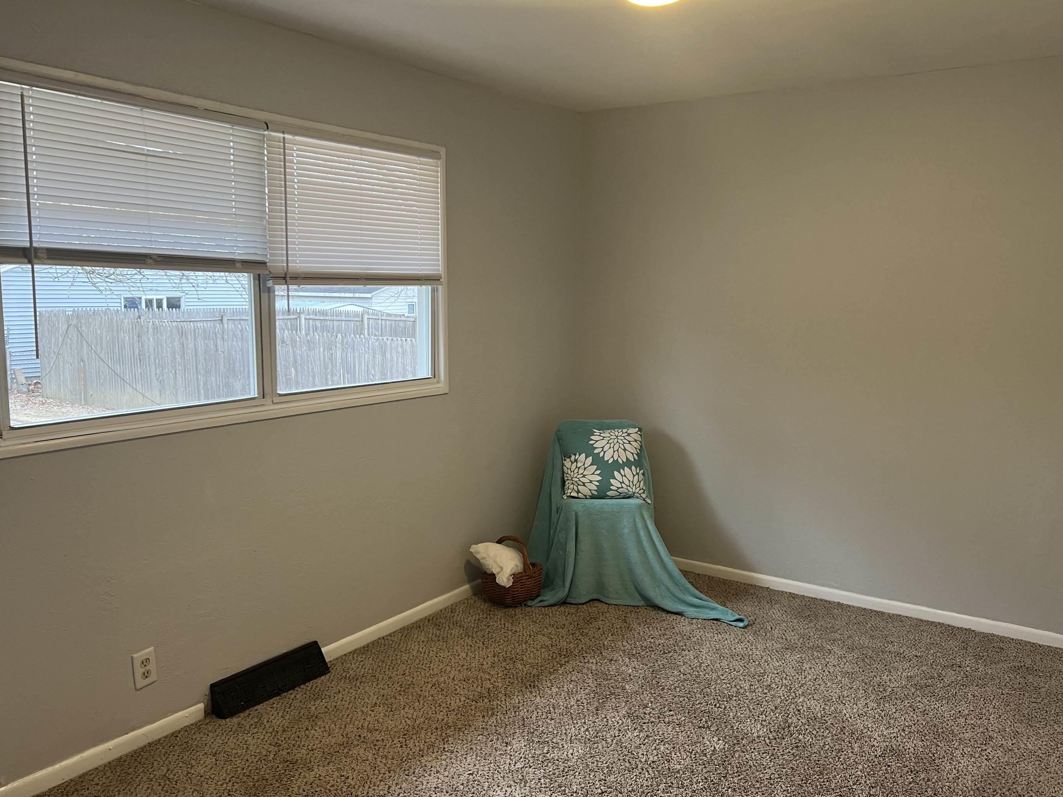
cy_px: 382
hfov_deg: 61.6
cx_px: 570
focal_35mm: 29
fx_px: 891
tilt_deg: -6.7
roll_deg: -1.0
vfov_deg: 48.2
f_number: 1.5
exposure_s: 1/60
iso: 80
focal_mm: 5.7
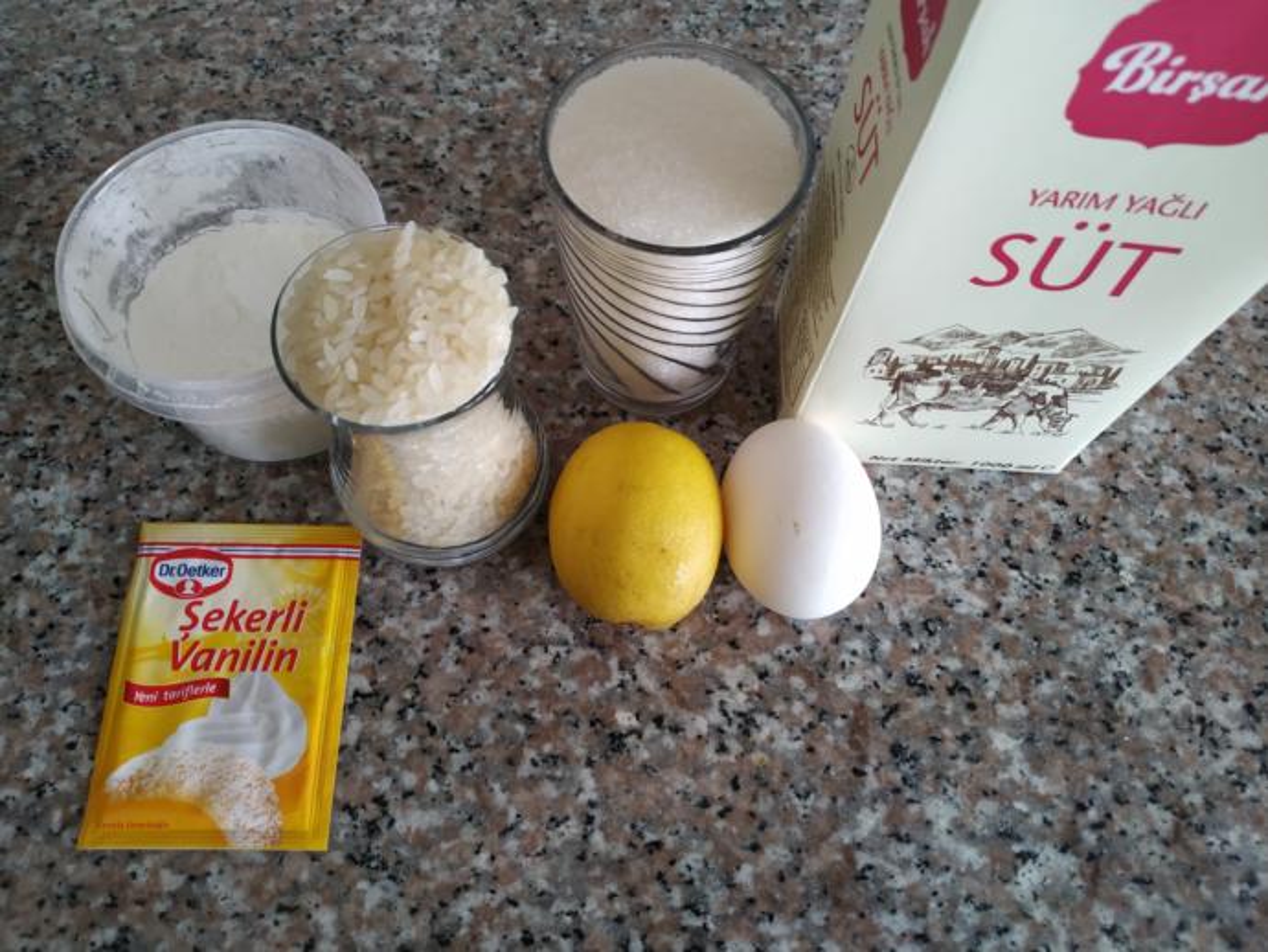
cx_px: 634
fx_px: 879
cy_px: 476
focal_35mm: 24
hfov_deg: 71.6
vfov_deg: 56.8
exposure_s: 1/33
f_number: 1.9
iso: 100
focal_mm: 3.94
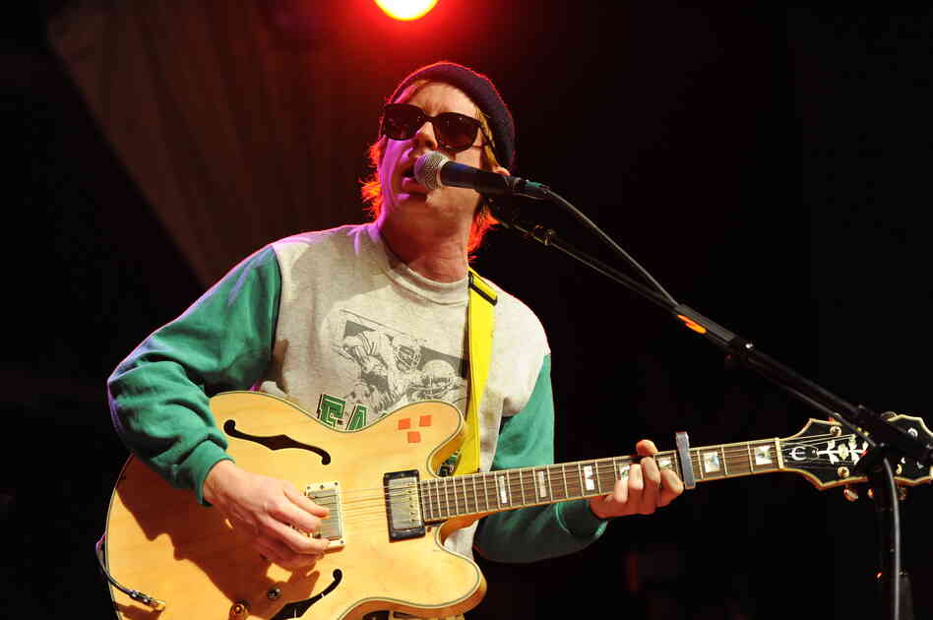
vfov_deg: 12.2
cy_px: 310
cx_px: 466
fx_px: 2900
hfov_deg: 18.3
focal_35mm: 112
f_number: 2.8
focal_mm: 112
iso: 3200
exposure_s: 1/160
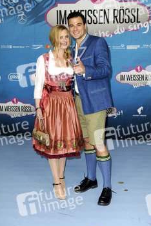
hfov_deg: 23.8
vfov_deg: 35.0
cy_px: 104
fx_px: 359
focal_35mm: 57
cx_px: 69
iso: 1000
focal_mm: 50
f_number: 5
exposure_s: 1/200
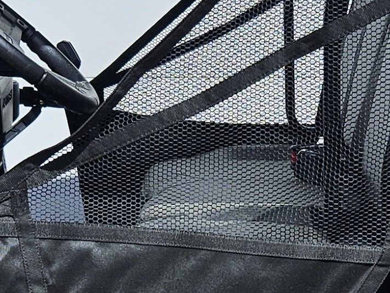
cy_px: 258
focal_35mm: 129
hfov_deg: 15.2
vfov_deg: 11.4
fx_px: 1454
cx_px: 263
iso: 25
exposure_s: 1/2767
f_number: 1.8
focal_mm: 5.4
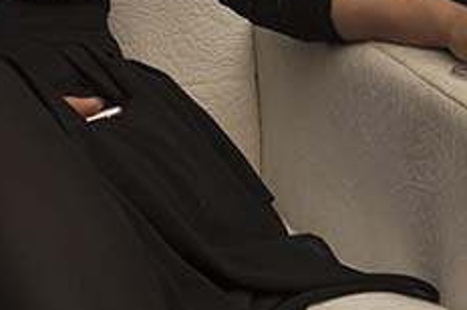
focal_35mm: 149
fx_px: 1930
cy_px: -257
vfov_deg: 8.8
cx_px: -12
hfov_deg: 13.6
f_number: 8
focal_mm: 36
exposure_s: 1/60
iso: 800
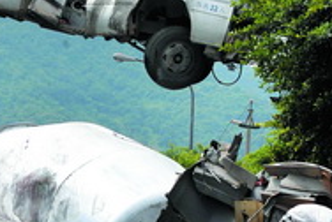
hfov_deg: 8.5
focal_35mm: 239
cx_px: -5
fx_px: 2208
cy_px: 142
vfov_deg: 5.8
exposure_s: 1/400
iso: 200
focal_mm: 75
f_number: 9
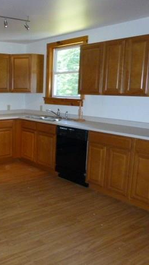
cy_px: 133
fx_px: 253
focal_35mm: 36
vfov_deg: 55.3
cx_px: -6
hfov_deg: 30.1
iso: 800
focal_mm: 4.3
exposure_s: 1/60
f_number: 3.3
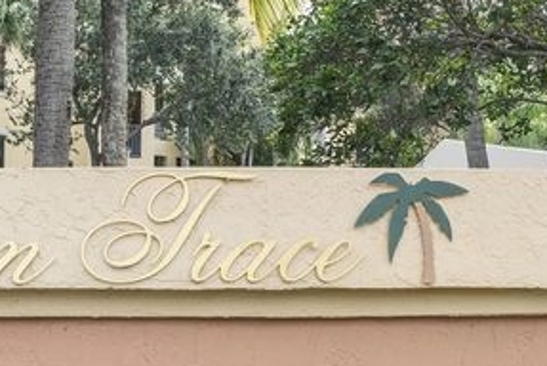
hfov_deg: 28.8
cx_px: 51
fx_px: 1019
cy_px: 361
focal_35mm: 67
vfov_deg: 19.8
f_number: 7.1
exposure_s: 1/100
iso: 100
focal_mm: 20
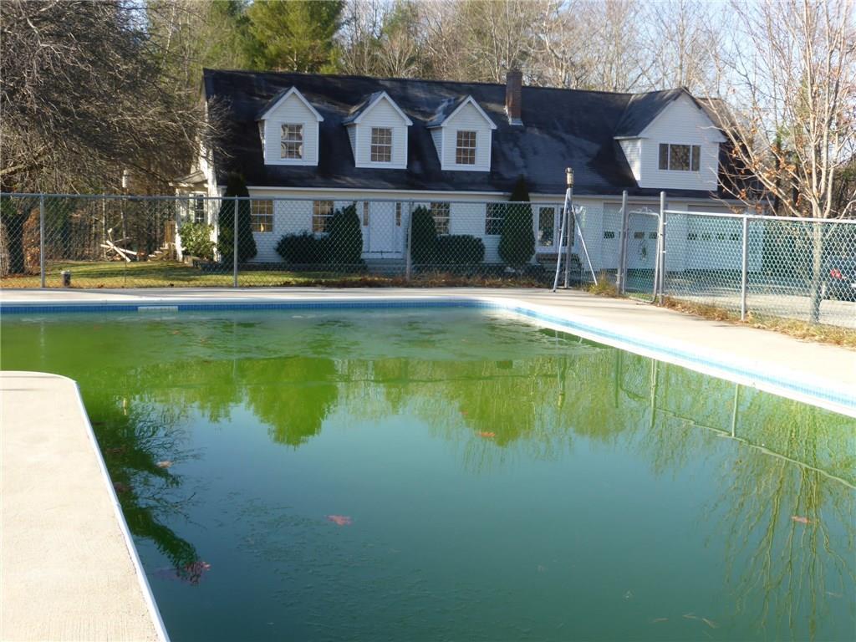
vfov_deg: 30.9
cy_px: 321
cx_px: 428
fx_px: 1162
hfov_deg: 40.4
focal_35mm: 47
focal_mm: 8.5
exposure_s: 1/250
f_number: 4.2
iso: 100
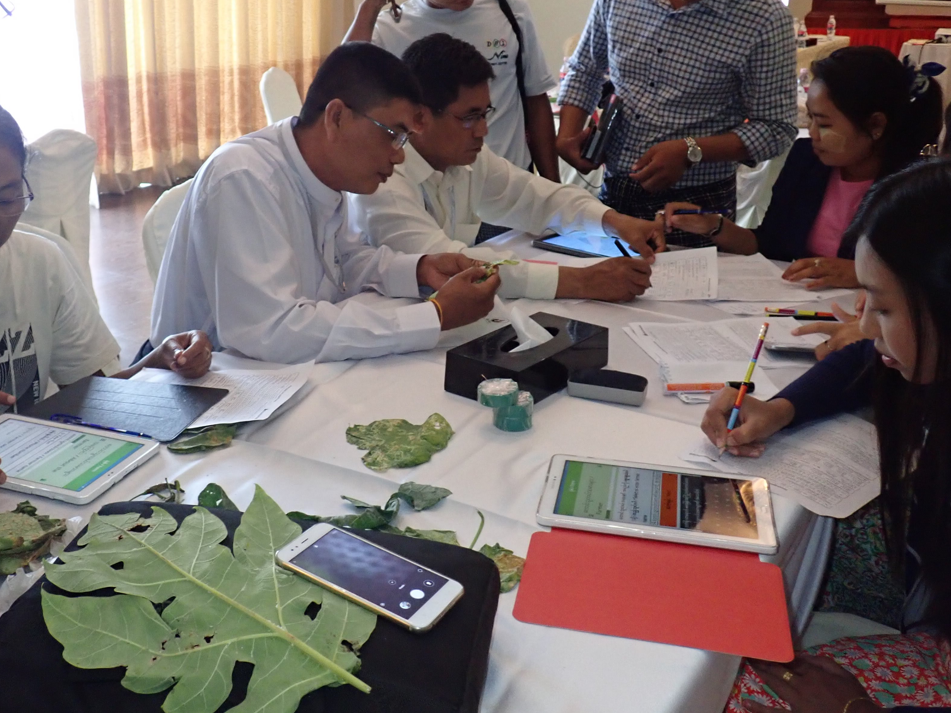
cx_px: 376
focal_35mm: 38
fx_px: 1044
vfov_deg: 37.5
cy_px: 262
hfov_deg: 48.7
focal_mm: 5.5
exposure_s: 1/50
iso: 500
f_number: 2.3
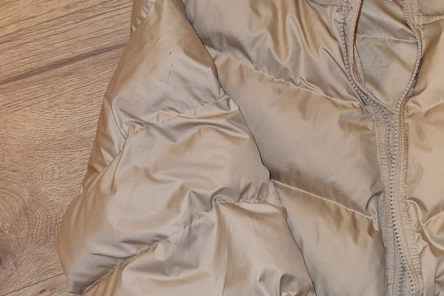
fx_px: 728
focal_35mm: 59
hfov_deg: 32.3
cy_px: 161
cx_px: 397
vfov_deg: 23.0
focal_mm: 5.4
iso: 250
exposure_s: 1/100
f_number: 1.8
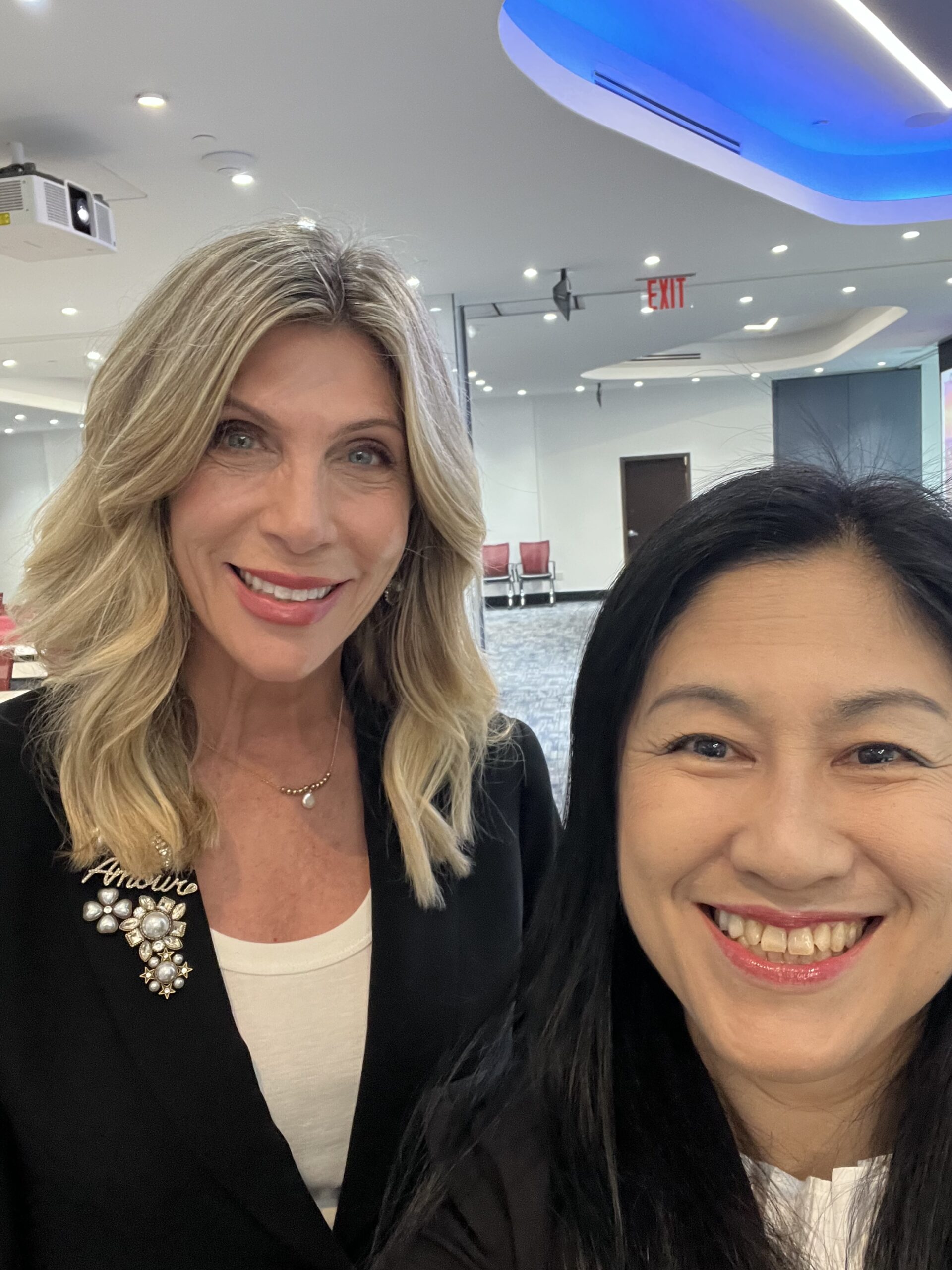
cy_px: 635
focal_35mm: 30
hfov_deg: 46.8
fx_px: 1100
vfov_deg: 60.0
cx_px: 476
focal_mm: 2.71
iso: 400
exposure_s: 1/40
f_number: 2.2
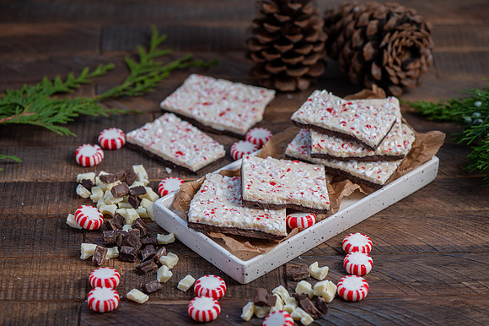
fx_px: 1425
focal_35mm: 105
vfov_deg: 13.0
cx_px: 244
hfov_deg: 19.5
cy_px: 163
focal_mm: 105
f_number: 5.6
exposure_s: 1/30
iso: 100
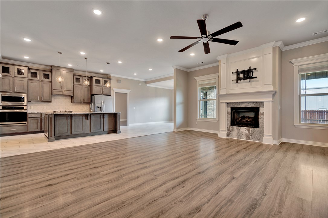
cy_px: 109
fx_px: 146
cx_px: 164
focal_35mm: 16
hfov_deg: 96.8
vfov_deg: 73.7
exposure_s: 1/2
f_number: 6.3
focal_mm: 16
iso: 100
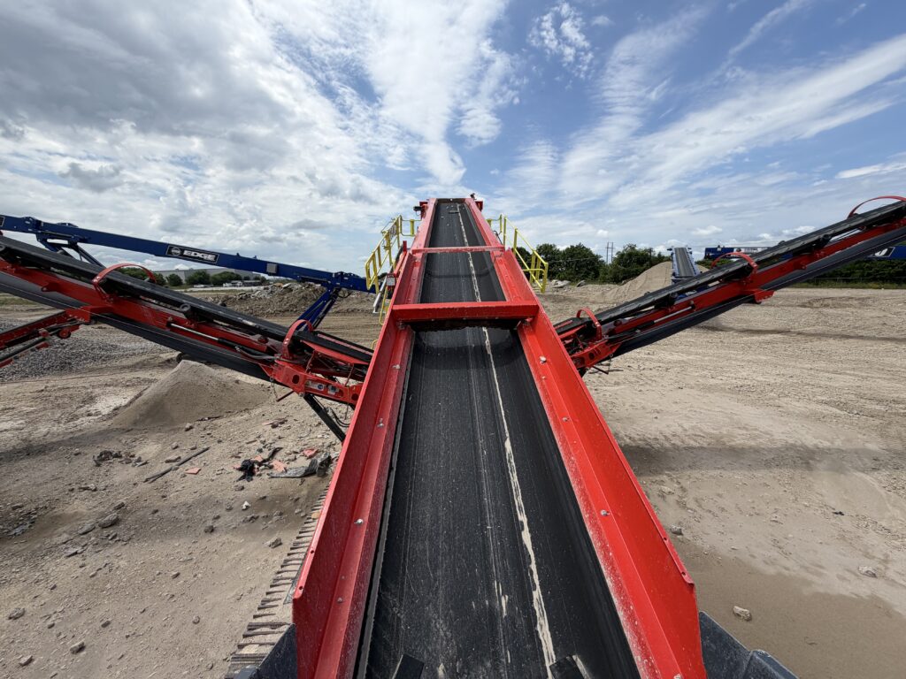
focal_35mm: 14
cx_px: 453
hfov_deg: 102.1
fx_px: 366
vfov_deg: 85.7
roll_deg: +2.0
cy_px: 340
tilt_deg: -10.2
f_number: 2.2
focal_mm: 2.22
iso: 20
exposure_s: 1/1285
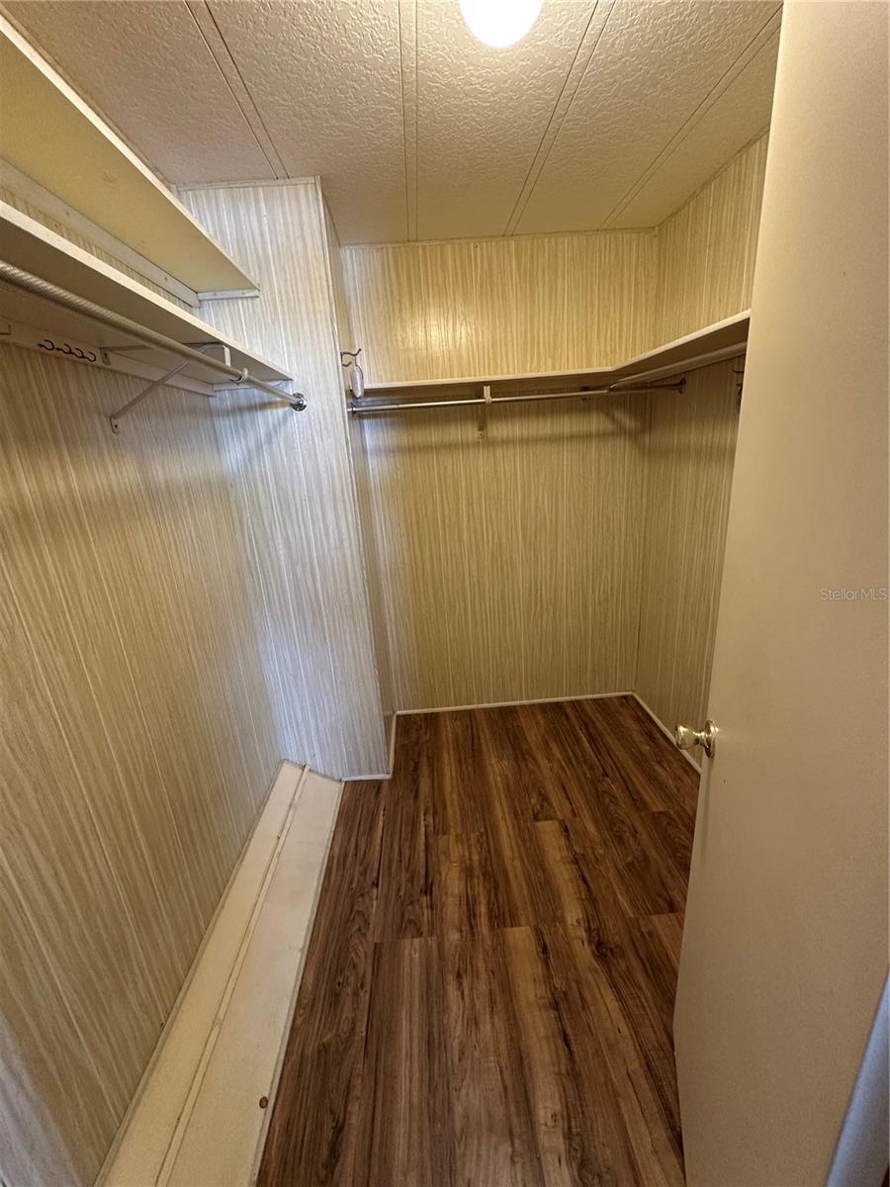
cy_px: 594
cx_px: 445
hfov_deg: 85.7
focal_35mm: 14
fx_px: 480
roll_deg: +3.6
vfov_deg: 102.1
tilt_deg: -17.2
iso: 250
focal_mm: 2.22
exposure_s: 1/60
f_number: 2.2
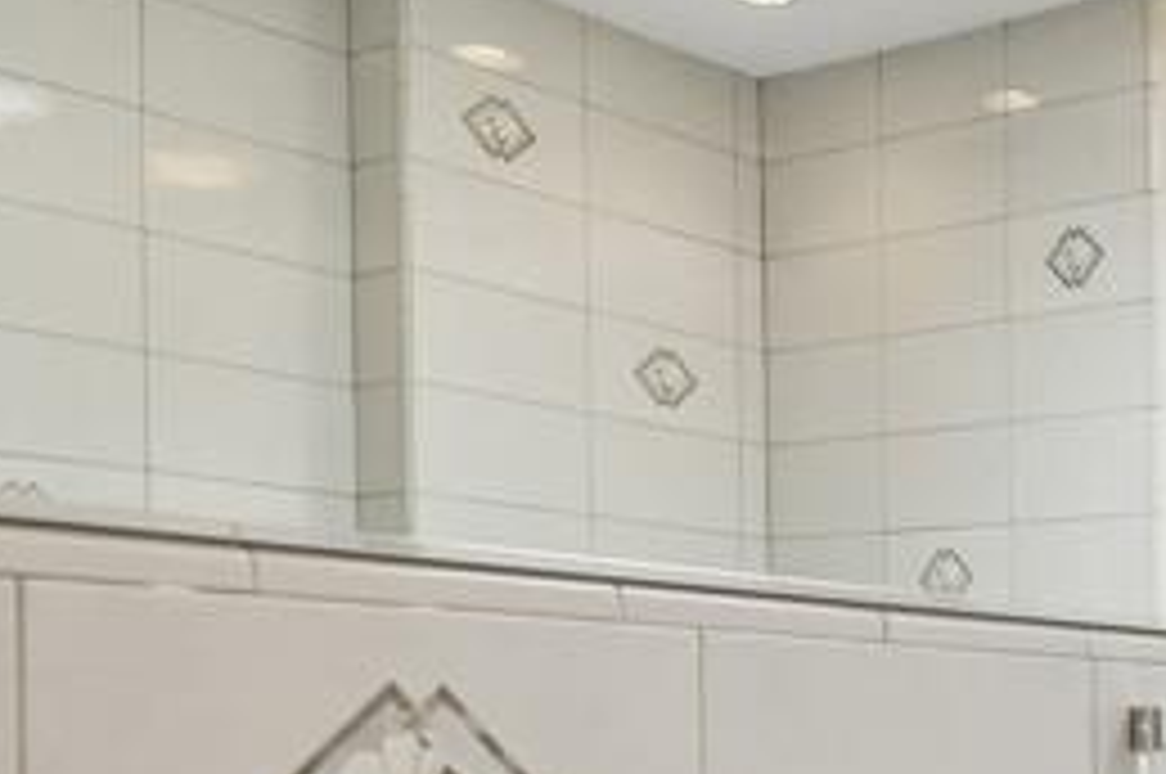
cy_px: 788
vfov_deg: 14.1
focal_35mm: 95
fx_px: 3073
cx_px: 1549
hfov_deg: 19.6
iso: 640
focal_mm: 24
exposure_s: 1/160
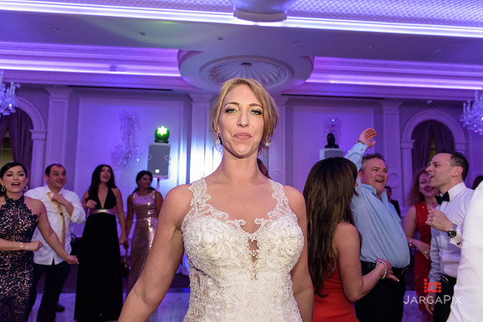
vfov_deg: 53.2
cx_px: 242
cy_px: 161
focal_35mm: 24
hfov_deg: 73.7
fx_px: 322
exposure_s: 1/125
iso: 3200
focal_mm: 24
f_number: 3.2
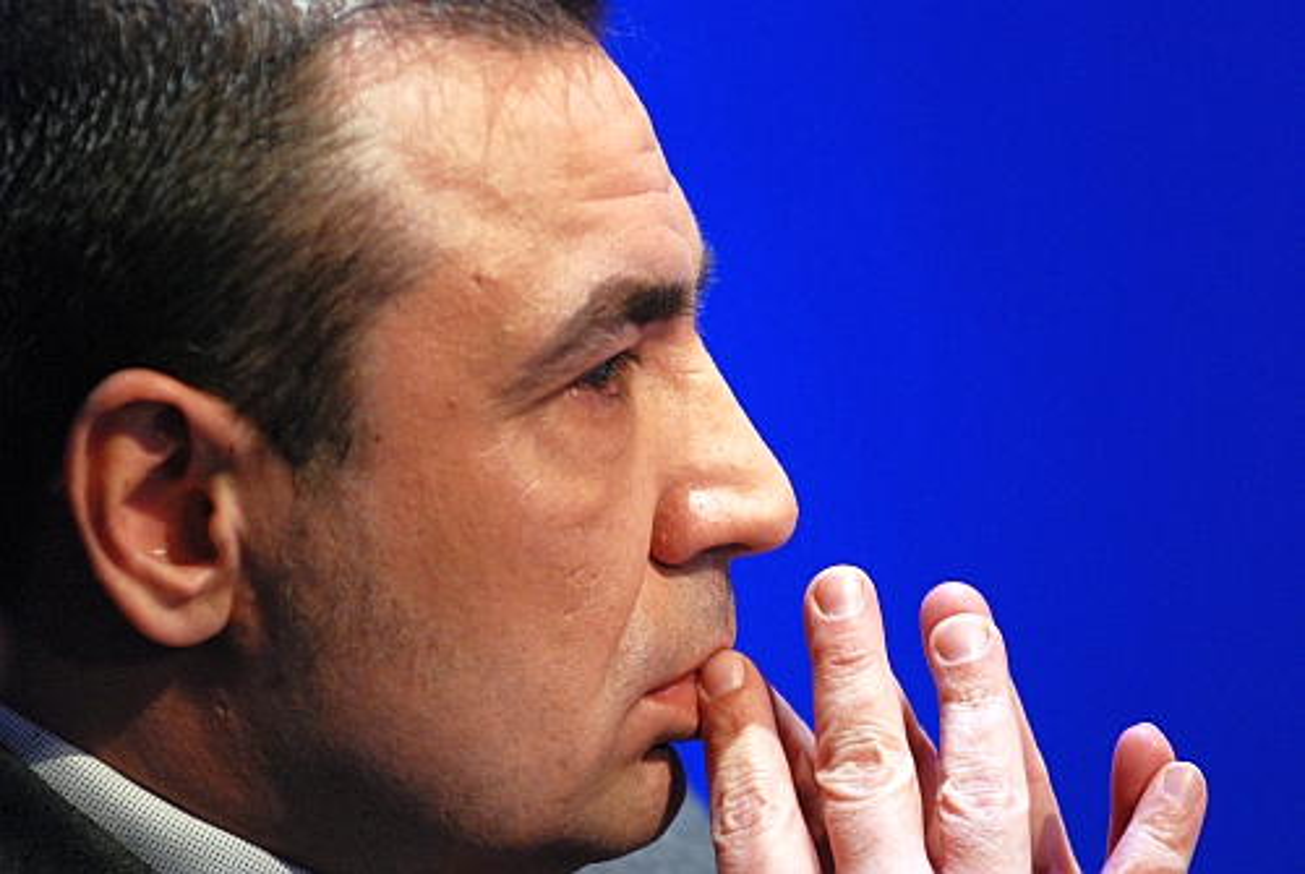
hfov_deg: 6.9
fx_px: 10891
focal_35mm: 300
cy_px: 437
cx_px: 652
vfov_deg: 4.6
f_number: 2.8
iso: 1250
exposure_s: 1/50
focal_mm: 200
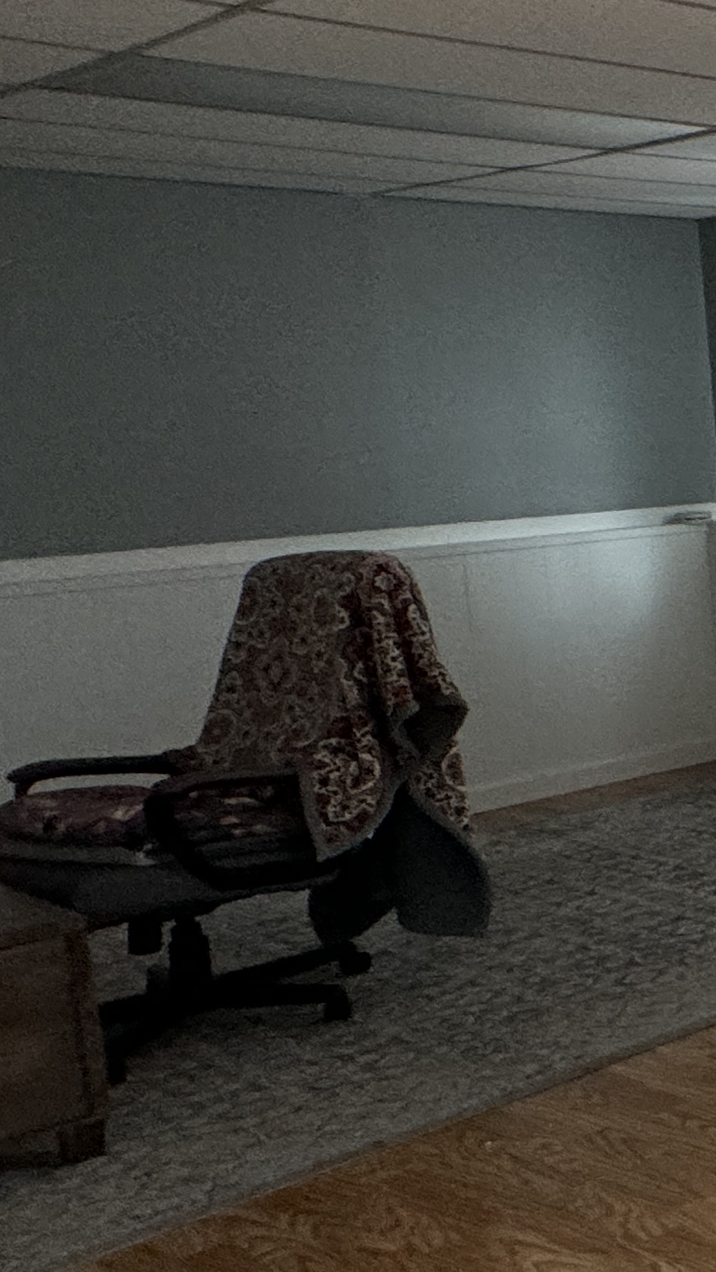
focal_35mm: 45
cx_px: 1658
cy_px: 513
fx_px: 1519
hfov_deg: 15.7
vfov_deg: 45.2
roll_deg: +1.4
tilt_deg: -3.9
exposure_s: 1/120
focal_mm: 2.22
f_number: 2.2
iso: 200
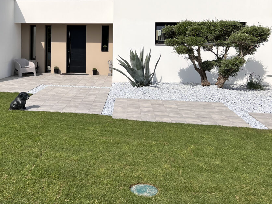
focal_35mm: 45
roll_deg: -0.6
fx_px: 354
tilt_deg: +0.3
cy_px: 48
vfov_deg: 31.5
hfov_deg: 40.9
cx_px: 70
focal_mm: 5.7
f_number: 1.5
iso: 50
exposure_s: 1/9434
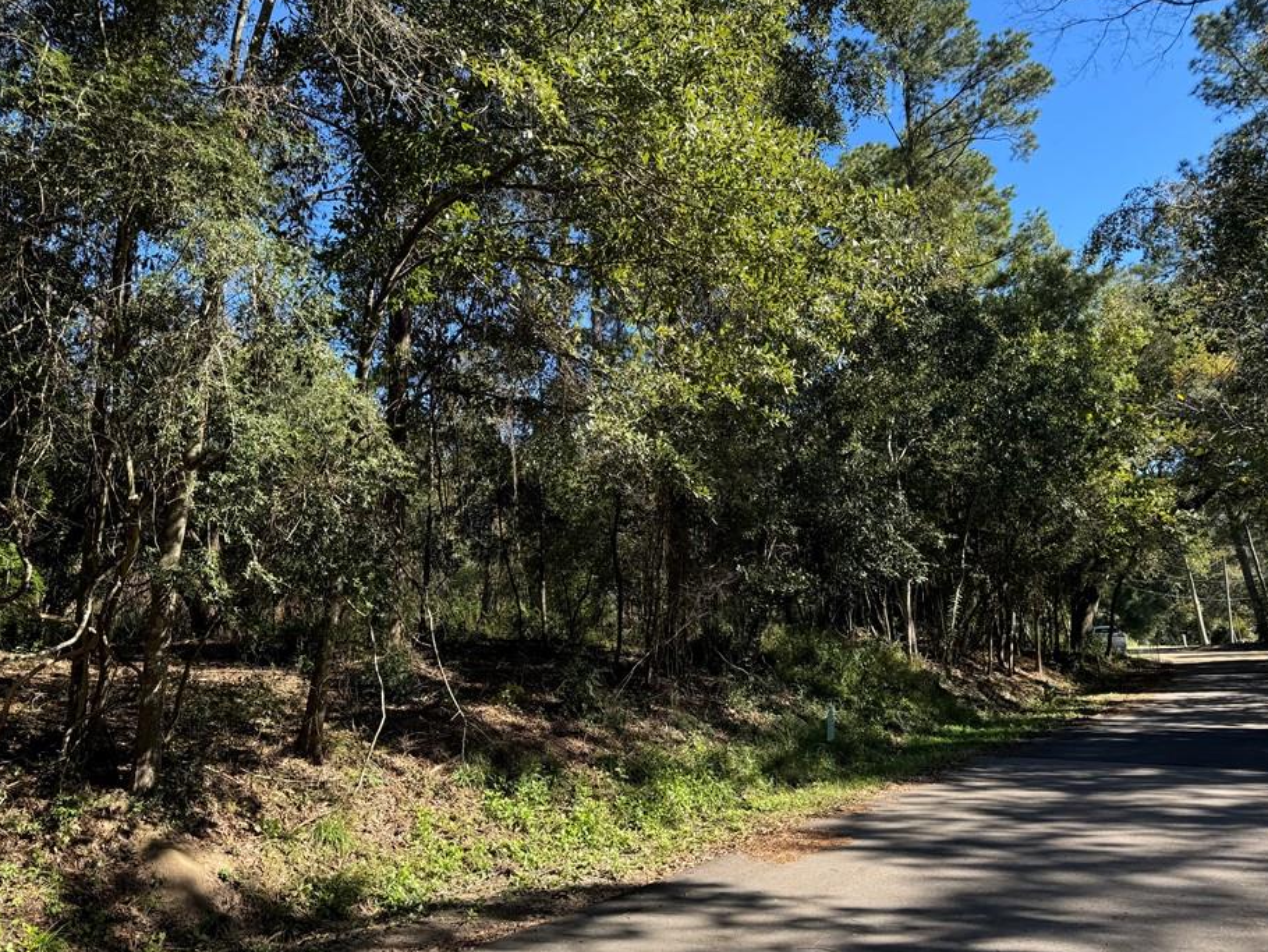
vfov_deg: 51.4
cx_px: 596
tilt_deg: +11.9
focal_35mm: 27
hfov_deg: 65.3
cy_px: 461
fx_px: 989
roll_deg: +0.8
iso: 80
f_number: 1.78
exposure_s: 1/1026
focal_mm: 6.76
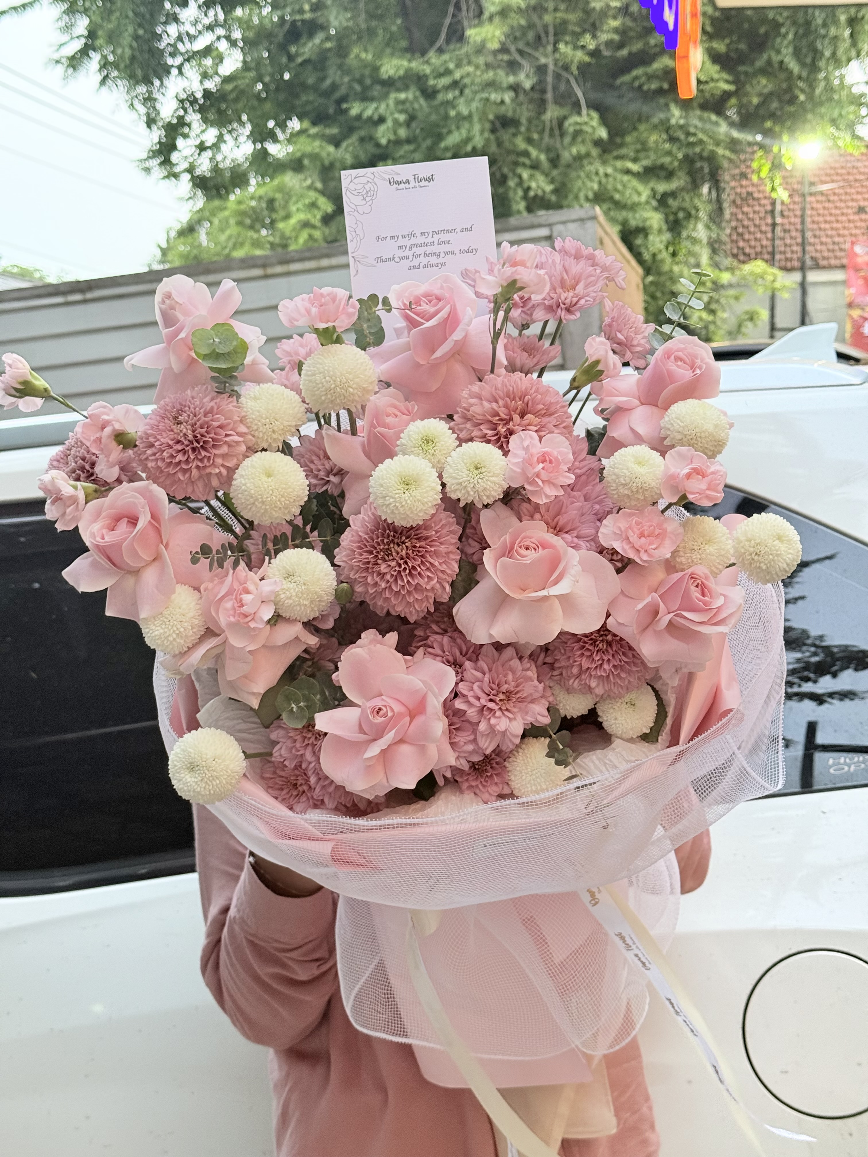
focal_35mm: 48
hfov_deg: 30.3
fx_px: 1605
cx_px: 434
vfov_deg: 39.7
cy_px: 578
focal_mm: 6.76
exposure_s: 1/60
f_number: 1.78
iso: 250
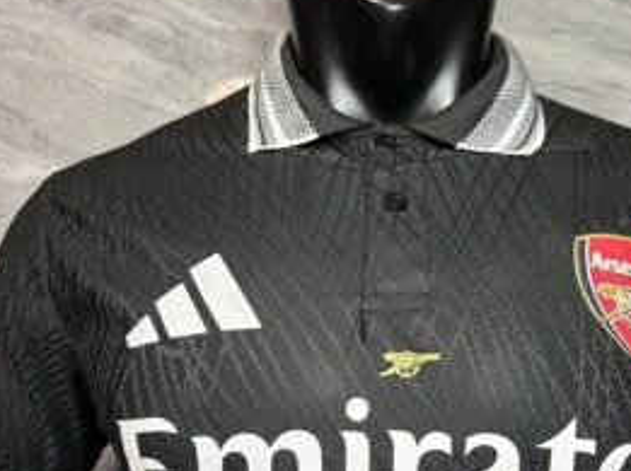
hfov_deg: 52.2
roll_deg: -0.5
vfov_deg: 39.9
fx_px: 637
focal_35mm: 35
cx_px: 392
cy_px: 327
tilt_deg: +5.7
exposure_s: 1/50
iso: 125
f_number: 1.78
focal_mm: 6.76
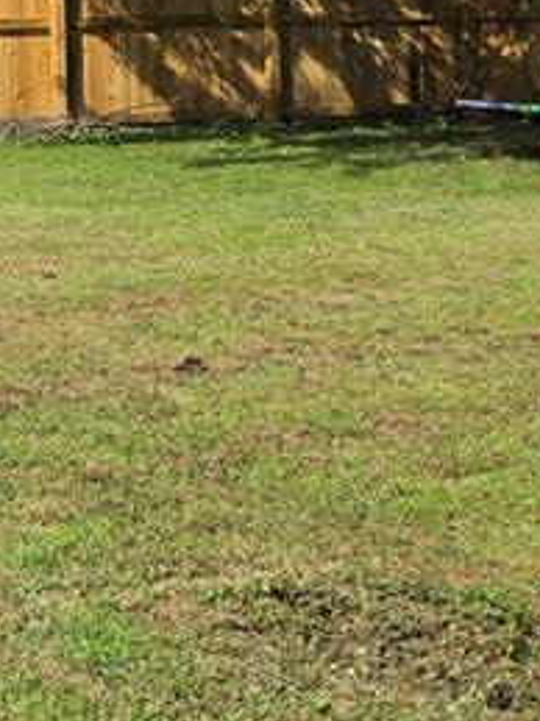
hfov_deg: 14.2
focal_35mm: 91
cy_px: -33
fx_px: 1894
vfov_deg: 20.7
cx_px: -448
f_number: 1.4
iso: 64
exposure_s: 1/6571
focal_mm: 6.5
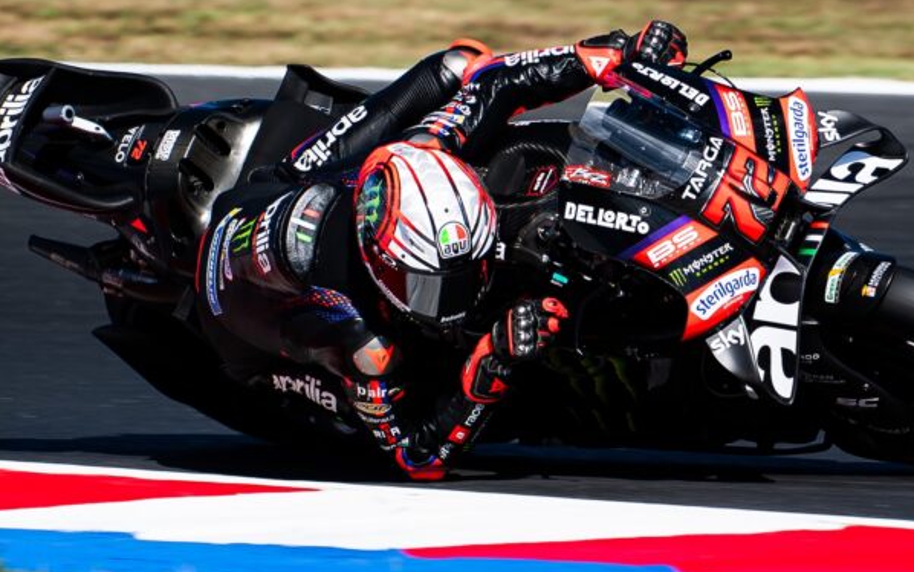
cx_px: 432
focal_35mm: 1031
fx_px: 25686
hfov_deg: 2.0
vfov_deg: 1.3
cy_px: 336
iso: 100
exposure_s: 1/800
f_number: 5.6
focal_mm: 400
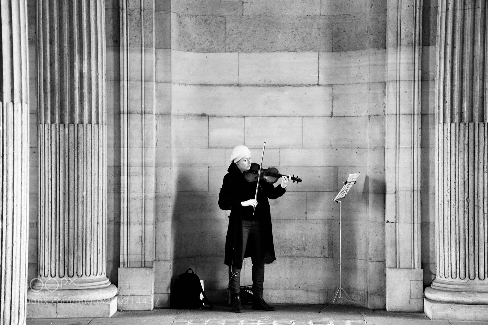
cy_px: 162
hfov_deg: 21.9
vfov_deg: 14.7
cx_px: 244
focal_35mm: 93
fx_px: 1260
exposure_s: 1/60
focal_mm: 62
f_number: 5.3
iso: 1800
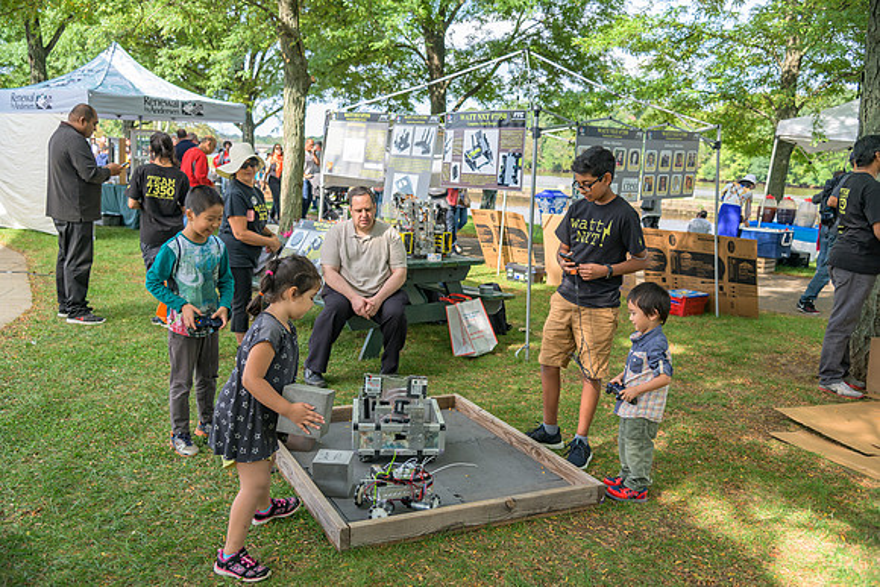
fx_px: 782
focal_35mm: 32
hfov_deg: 58.7
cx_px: 440
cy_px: 294
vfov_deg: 41.1
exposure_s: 1/200
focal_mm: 32
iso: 250
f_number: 4
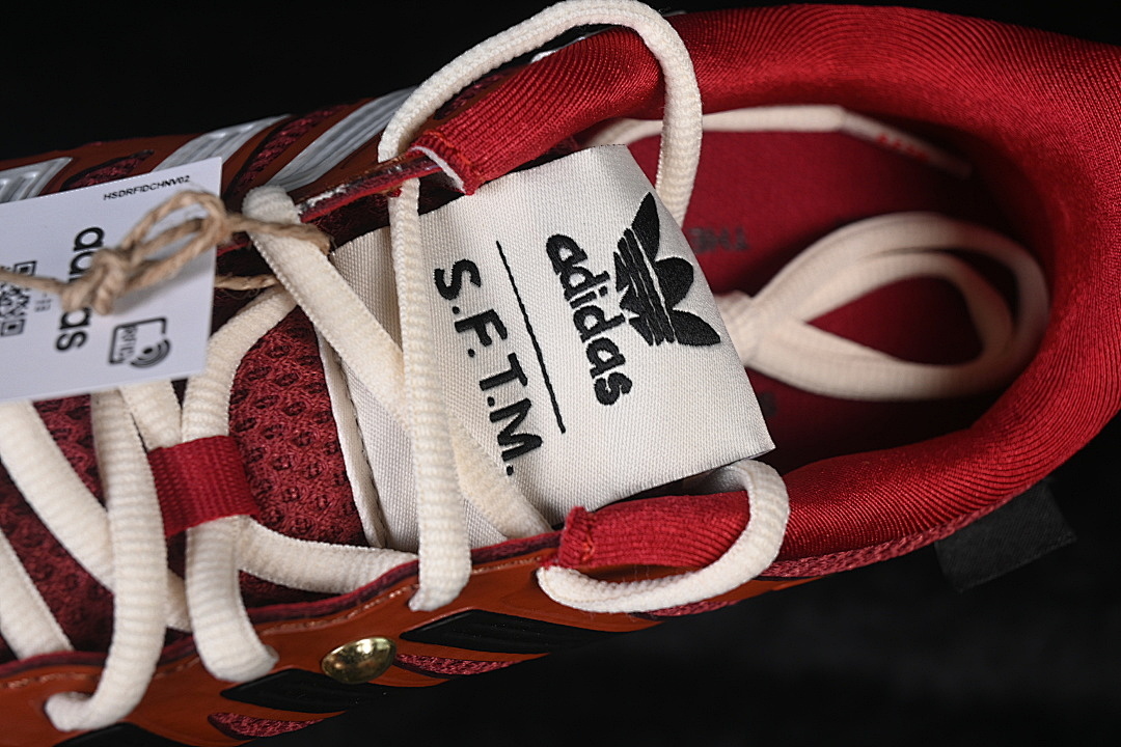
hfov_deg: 27.0
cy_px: 374
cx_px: 560
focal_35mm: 75
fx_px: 2335
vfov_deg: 18.2
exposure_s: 1/80
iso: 160
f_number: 7.1
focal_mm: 50
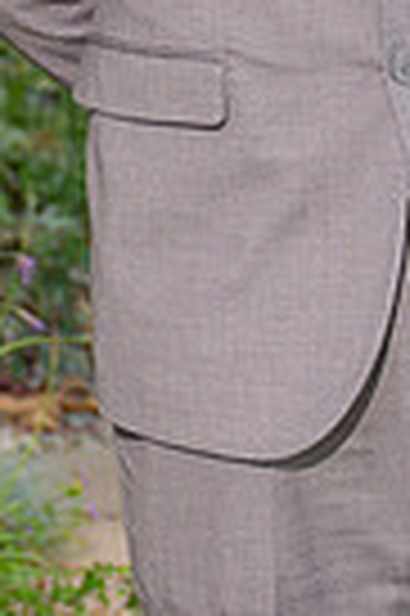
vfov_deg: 7.6
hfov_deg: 5.1
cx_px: 114
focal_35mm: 267
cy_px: -369
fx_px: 4572
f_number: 4
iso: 200
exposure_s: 1/200
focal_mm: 54
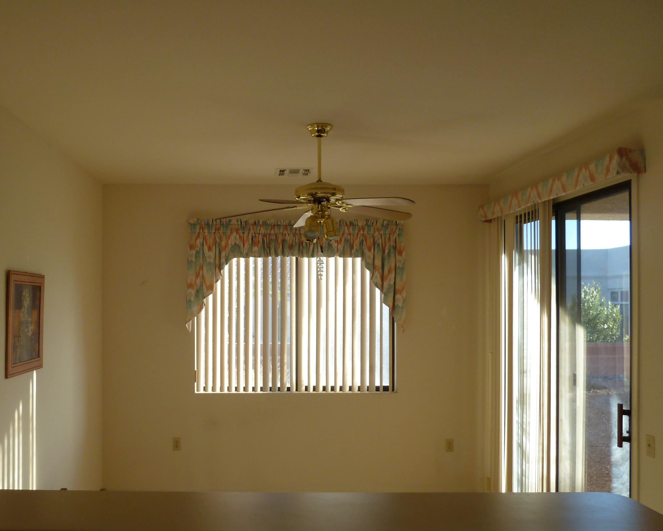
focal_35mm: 31
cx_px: 246
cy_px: 296
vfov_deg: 47.0
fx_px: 608
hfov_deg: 56.5
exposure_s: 1/100
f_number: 3.3
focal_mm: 4.1
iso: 80
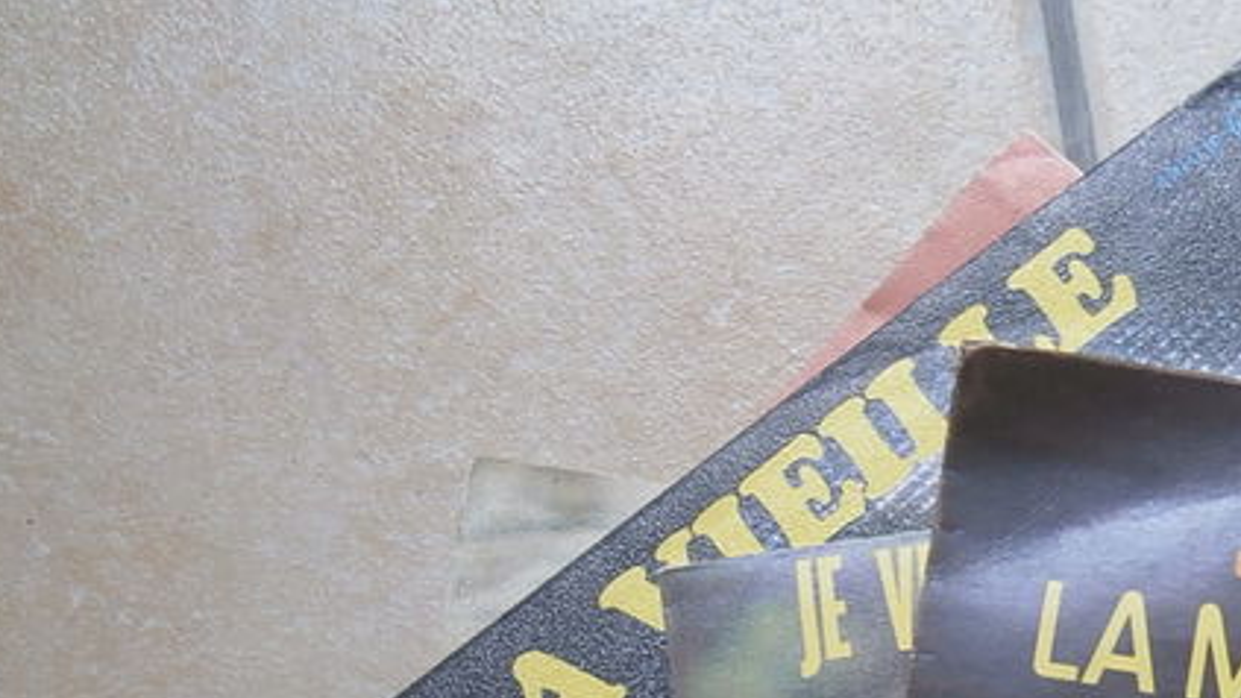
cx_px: 1306
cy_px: 1094
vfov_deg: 16.2
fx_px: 2205
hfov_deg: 29.0
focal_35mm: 67
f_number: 2.8
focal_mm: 4.7
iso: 80
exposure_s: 1/80
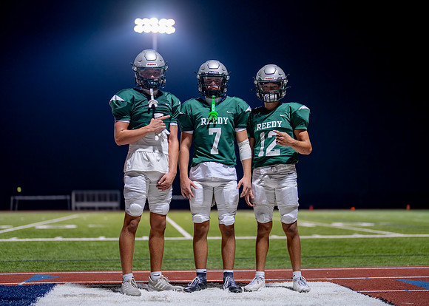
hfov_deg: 32.4
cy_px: 162
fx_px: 739
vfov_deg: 23.4
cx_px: 229
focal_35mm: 61
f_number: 1.2
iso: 400
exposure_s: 1/400
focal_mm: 50
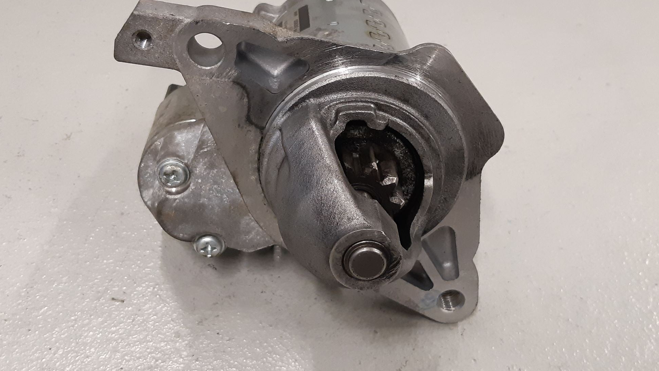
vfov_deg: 38.7
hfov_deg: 64.3
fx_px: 524
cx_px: 326
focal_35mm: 30
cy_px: 144
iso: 200
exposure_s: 1/50
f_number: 1.7
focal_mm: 3.93
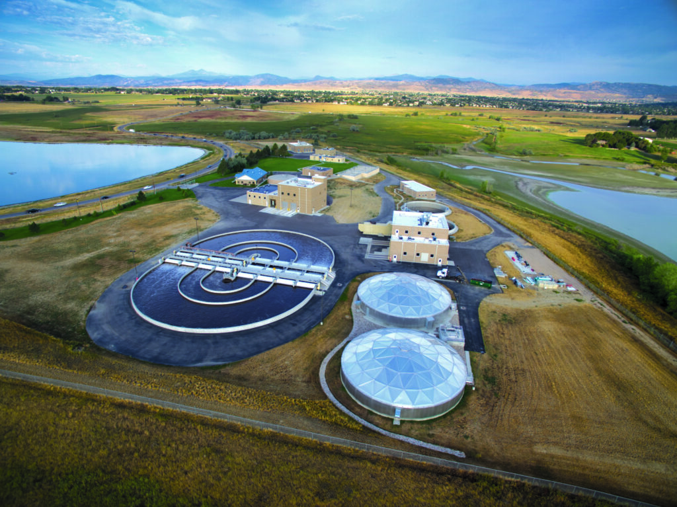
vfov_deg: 65.9
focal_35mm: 20
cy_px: 254
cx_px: 338
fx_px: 391
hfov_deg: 81.8
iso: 100
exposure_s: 1/220
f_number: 2.8
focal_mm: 3.61
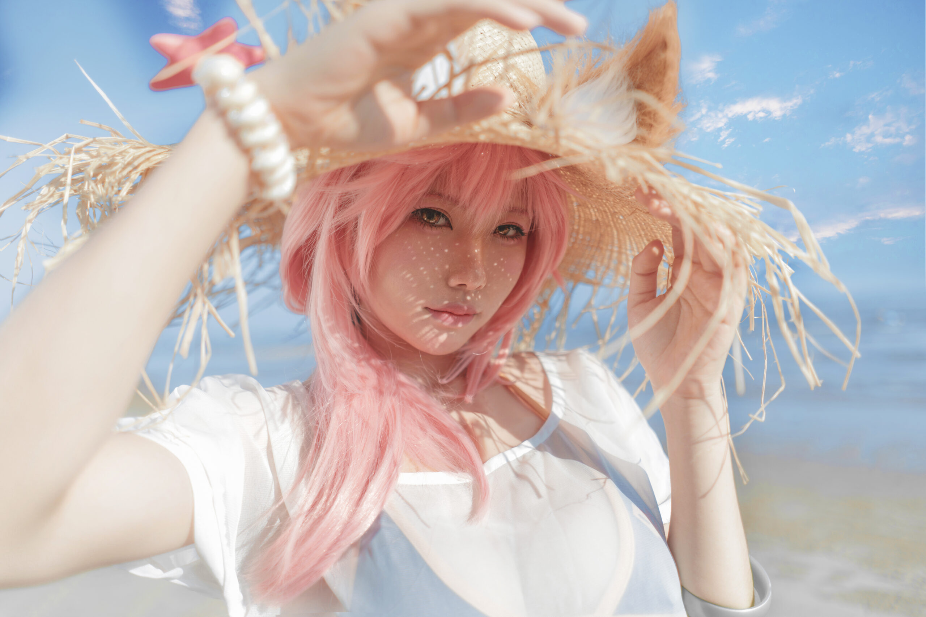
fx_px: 720
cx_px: 463
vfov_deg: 46.4
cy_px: 308
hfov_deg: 65.5
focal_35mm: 28
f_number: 2
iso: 100
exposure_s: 1/4000
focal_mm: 28
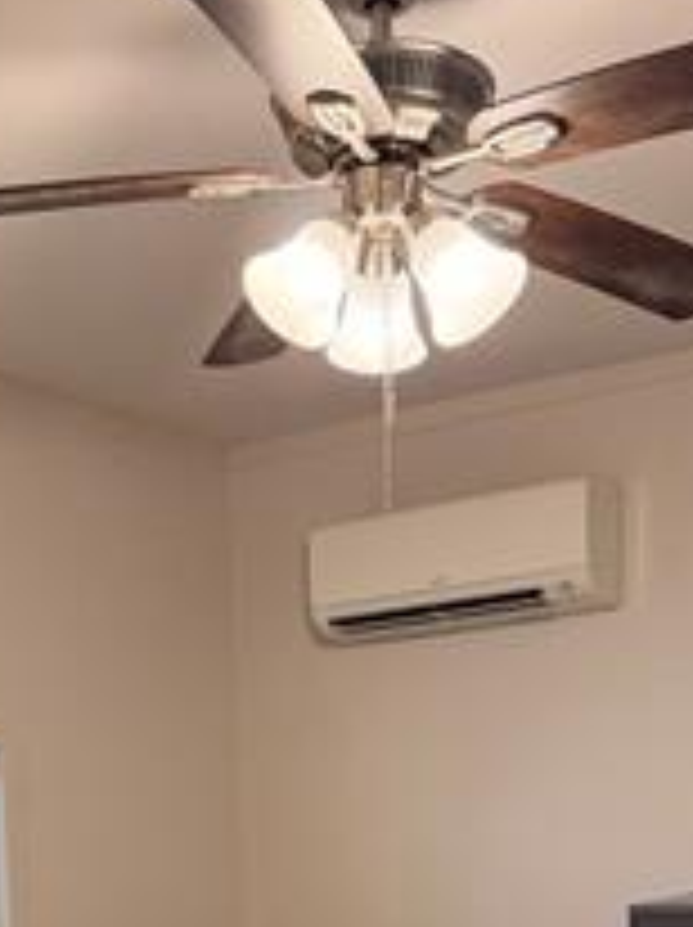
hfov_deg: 25.9
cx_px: 238
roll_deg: +1.1
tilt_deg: -4.7
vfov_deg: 30.8
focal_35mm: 56
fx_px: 1498
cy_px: 1012
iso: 160
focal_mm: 6.76
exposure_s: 1/60
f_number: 1.78
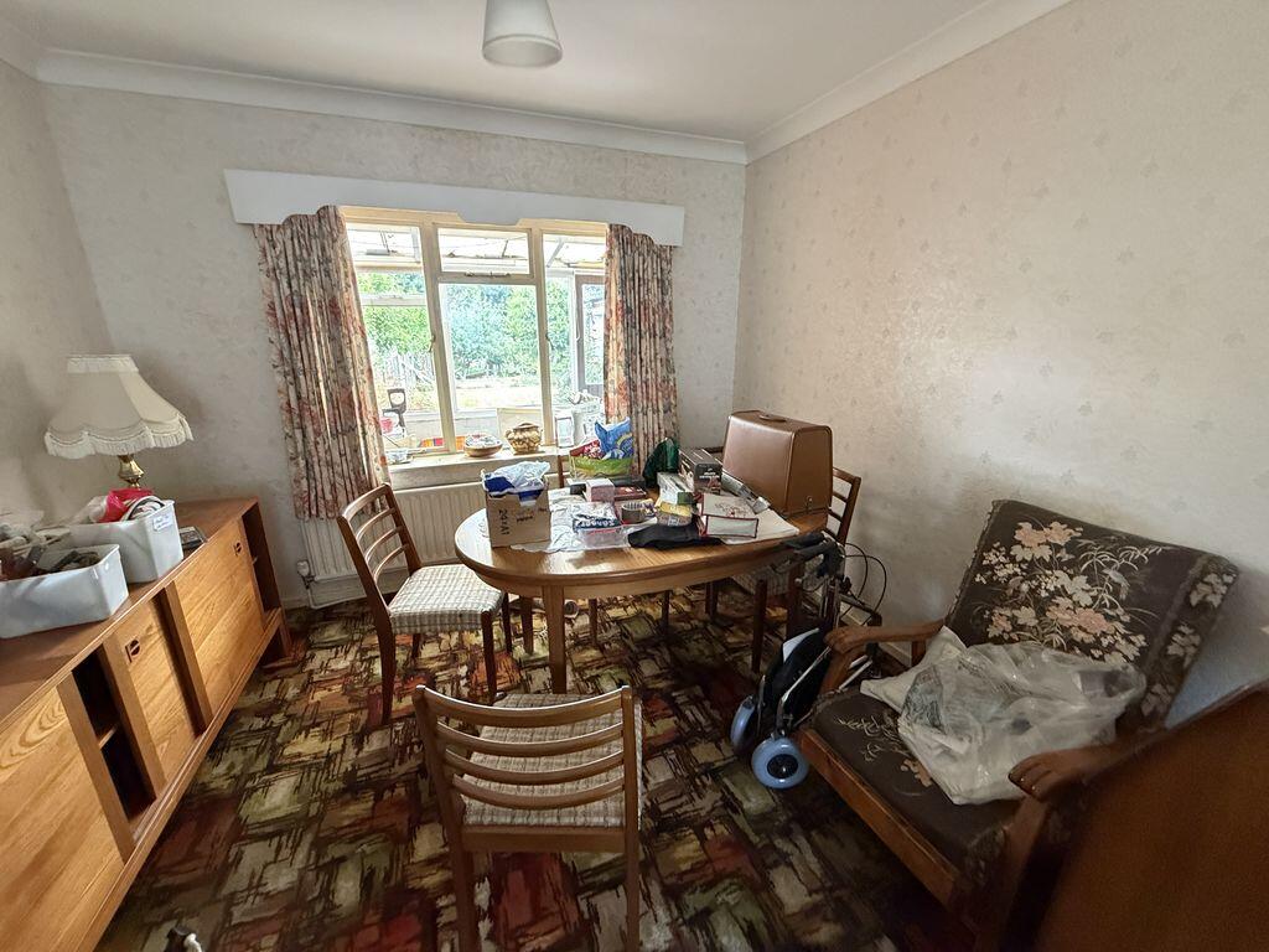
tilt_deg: -17.6
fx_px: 513
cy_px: 476
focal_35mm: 14
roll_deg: +0.2
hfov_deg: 102.1
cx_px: 634
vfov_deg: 85.7
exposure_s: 1/60
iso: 640
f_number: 2.2
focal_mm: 2.22
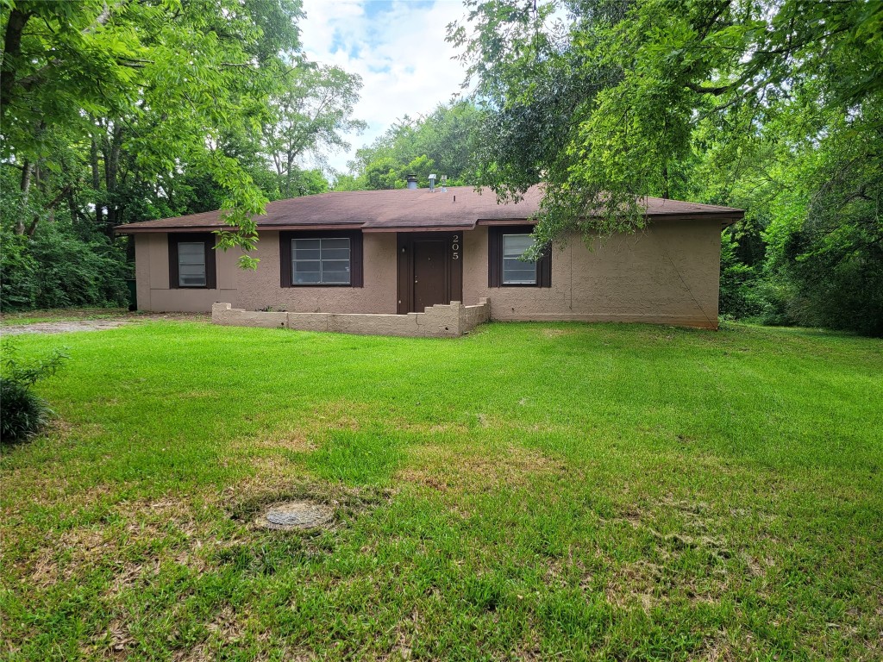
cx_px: 442
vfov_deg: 53.1
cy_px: 331
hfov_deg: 67.3
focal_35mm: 26
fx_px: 663
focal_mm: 5.4
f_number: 1.8
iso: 40
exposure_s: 1/291
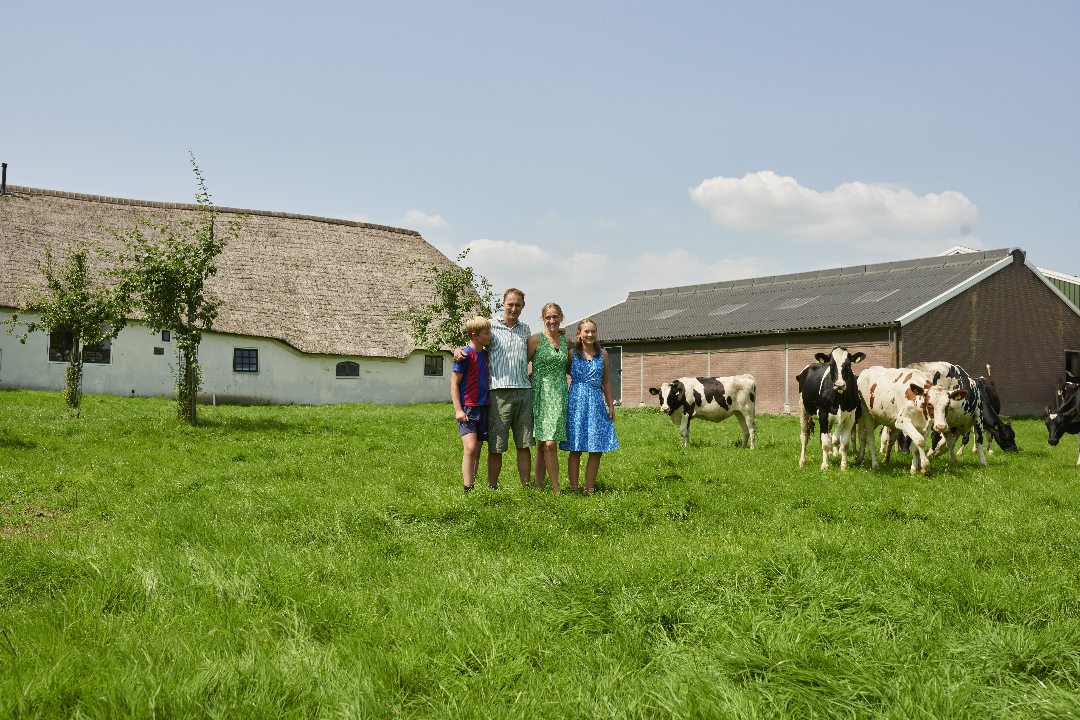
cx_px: 540
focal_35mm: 35
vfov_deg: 37.9
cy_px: 360
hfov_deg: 54.4
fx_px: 1050
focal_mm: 35
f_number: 8
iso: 320
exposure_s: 1/640
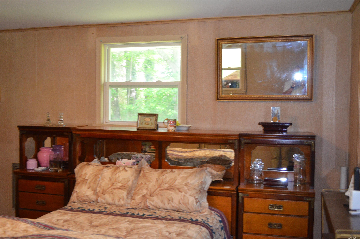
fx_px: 389
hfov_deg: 49.6
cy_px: 120
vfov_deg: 34.1
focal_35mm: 39
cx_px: 180
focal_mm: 26
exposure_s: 1/60
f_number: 4.2
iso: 1600
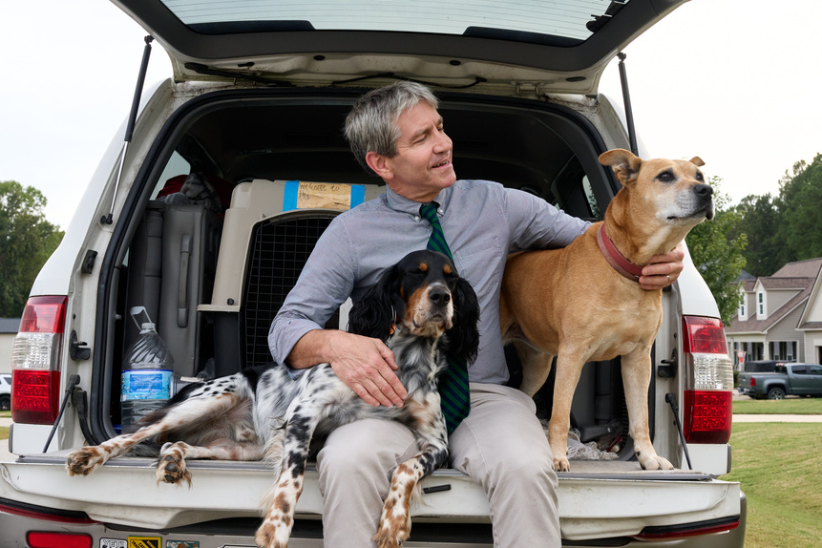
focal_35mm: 44
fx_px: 1005
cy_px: 299
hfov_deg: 44.5
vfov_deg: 30.5
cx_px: 418
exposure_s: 1/250
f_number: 8
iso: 800
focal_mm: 37
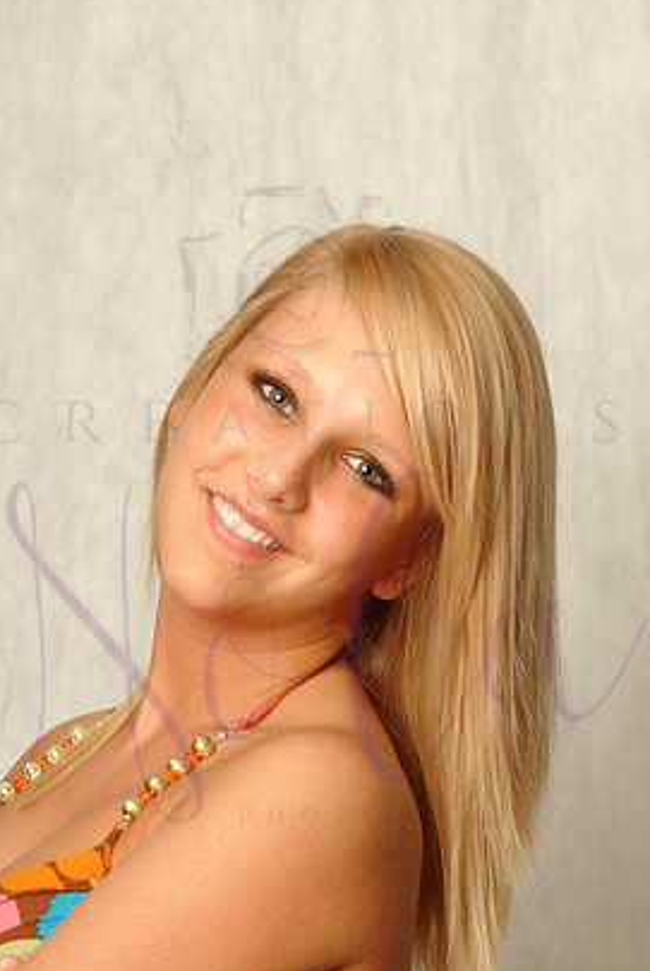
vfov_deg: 9.8
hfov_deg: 6.6
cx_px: 301
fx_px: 5673
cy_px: 506
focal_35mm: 210
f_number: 11
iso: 400
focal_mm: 126
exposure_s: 1/125
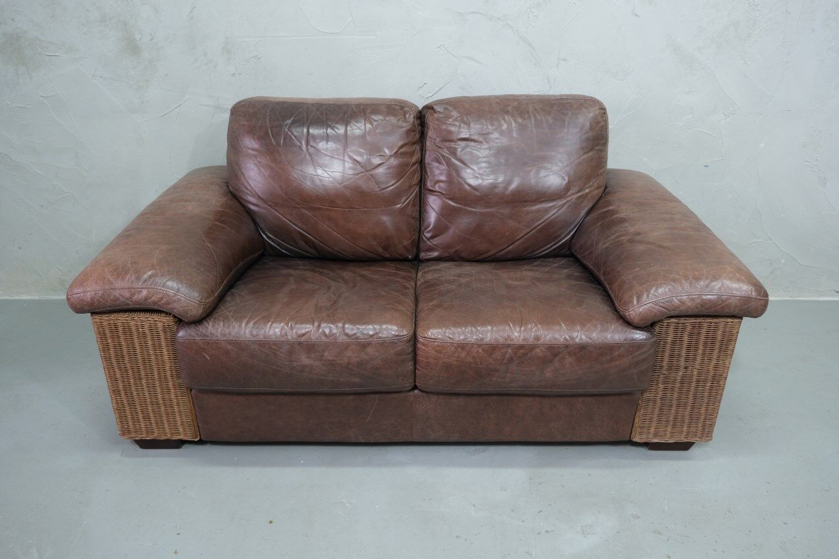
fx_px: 606
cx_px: 420
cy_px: 280
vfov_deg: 49.6
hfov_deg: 69.4
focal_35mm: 26
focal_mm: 17.1
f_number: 4
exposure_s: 1/26
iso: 1250
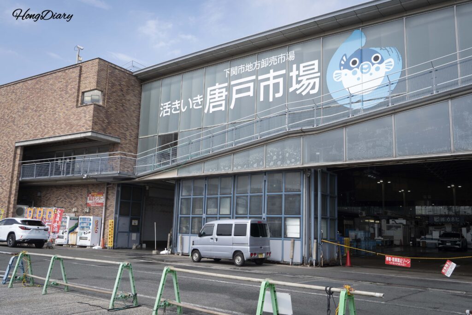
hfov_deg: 57.2
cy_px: 158
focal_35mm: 33
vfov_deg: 40.0
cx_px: 236
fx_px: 433
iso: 100
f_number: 10
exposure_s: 1/125
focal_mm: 33
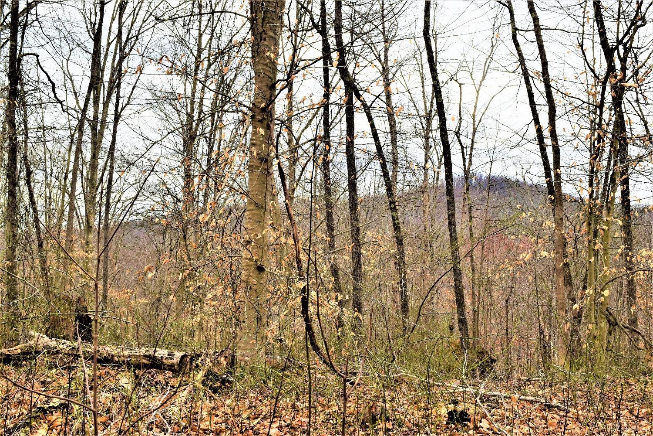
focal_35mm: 39
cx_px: 326
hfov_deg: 49.6
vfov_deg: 34.2
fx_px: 707
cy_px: 218
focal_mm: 26
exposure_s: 1/250
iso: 400
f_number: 9.5
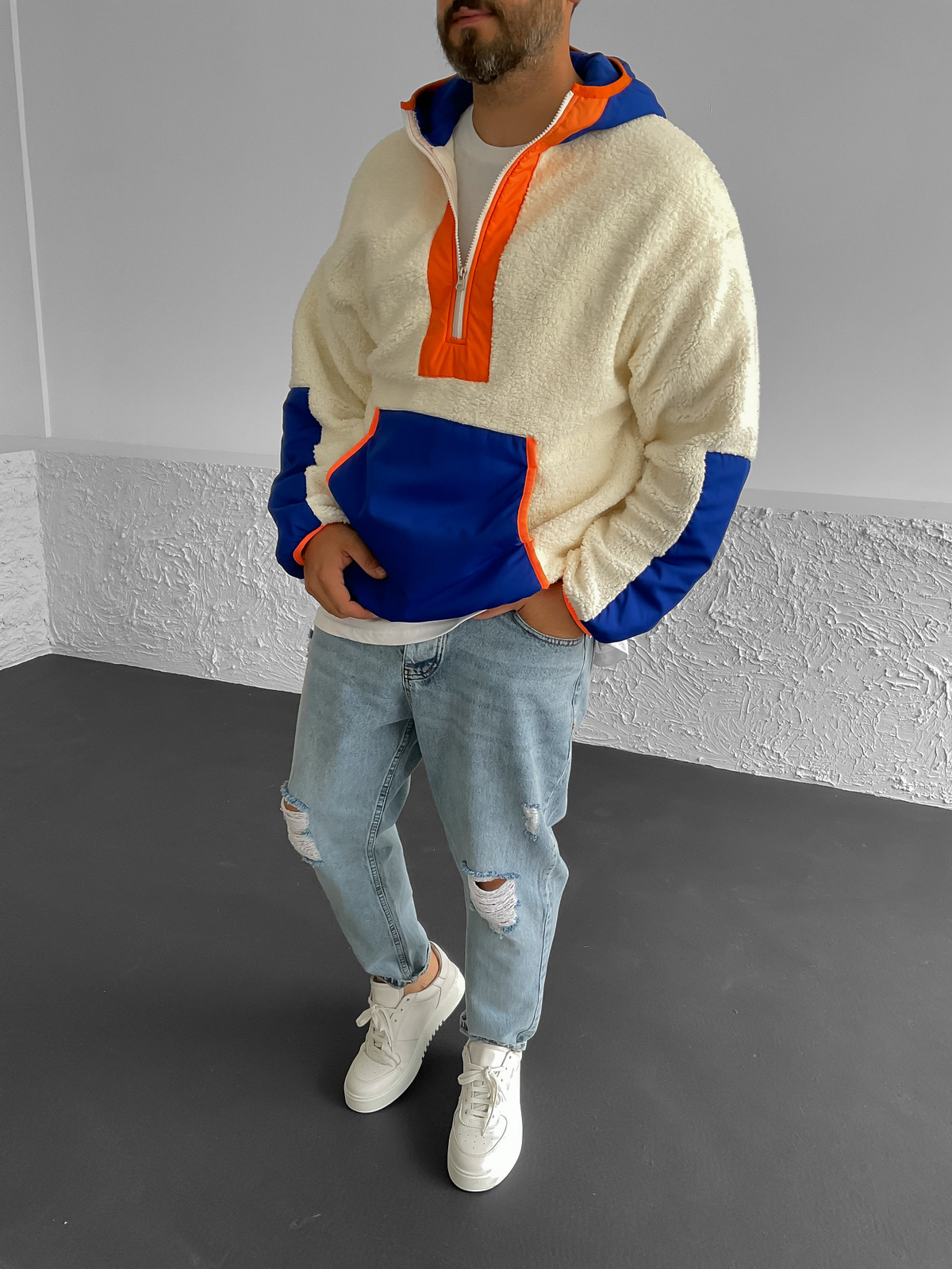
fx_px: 1063
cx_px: 476
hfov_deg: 48.2
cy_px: 634
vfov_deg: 61.7
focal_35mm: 29
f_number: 1.8
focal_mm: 3
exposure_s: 1/110
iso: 64
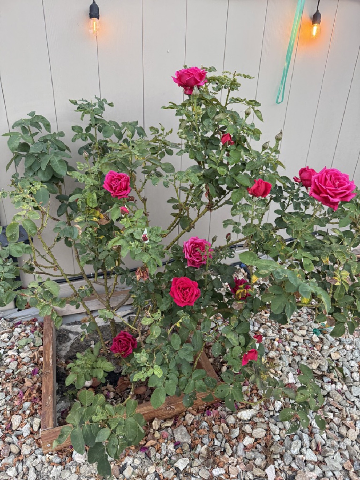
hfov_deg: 56.8
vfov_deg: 71.6
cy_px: 240
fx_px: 333
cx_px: 180
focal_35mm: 24
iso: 320
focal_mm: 6.76
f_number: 1.78
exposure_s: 1/120
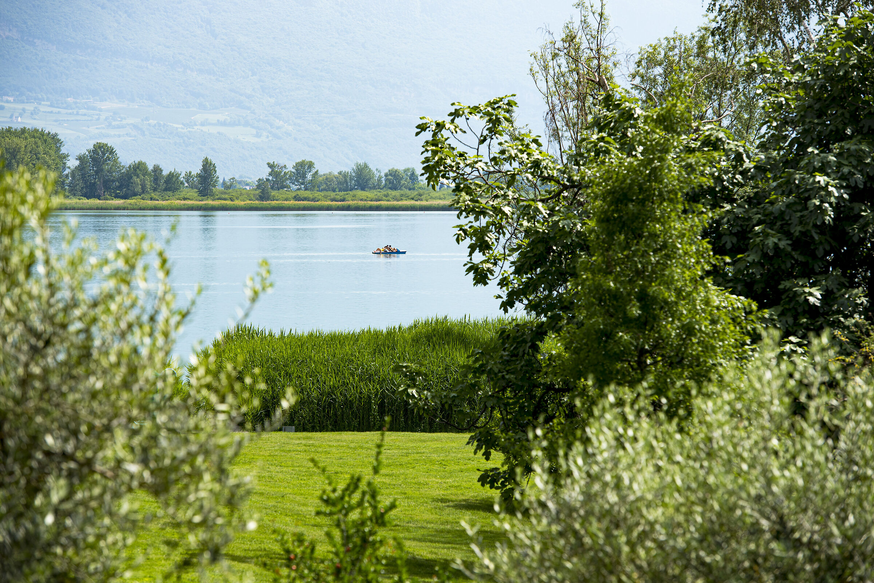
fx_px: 3764
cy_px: 292
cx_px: 437
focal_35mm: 155
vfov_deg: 8.9
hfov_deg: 13.2
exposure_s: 1/320
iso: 100
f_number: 5.6
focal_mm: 155
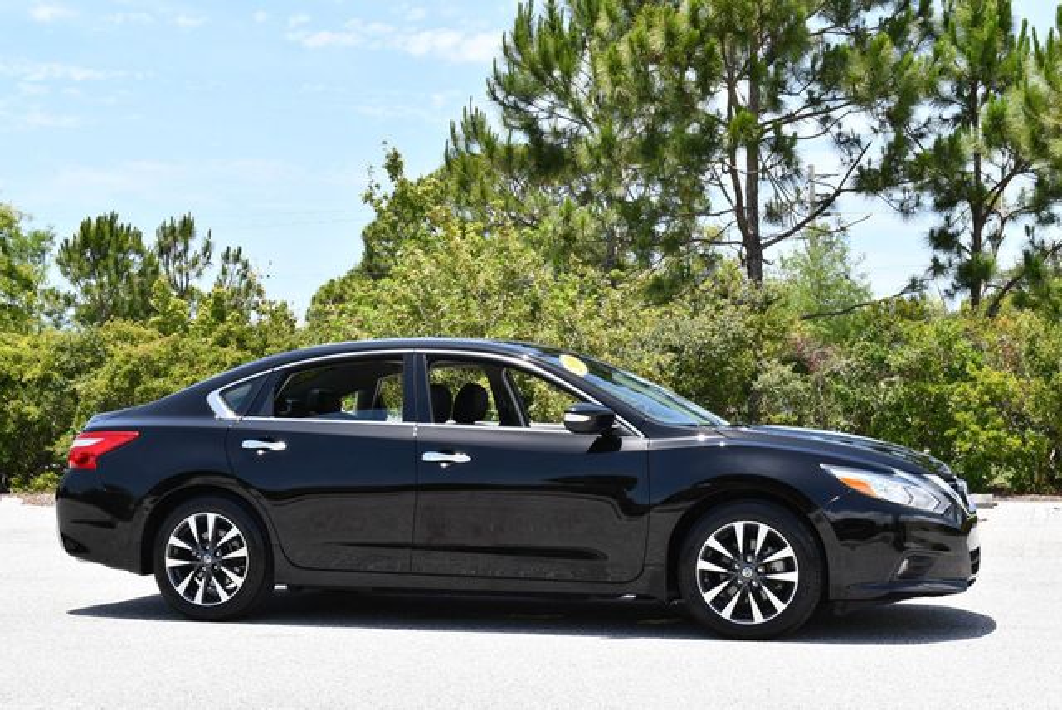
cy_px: 355
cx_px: 531
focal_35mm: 60
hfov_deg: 33.4
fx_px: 1772
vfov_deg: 22.7
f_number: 8
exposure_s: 1/250
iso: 200
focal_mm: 30
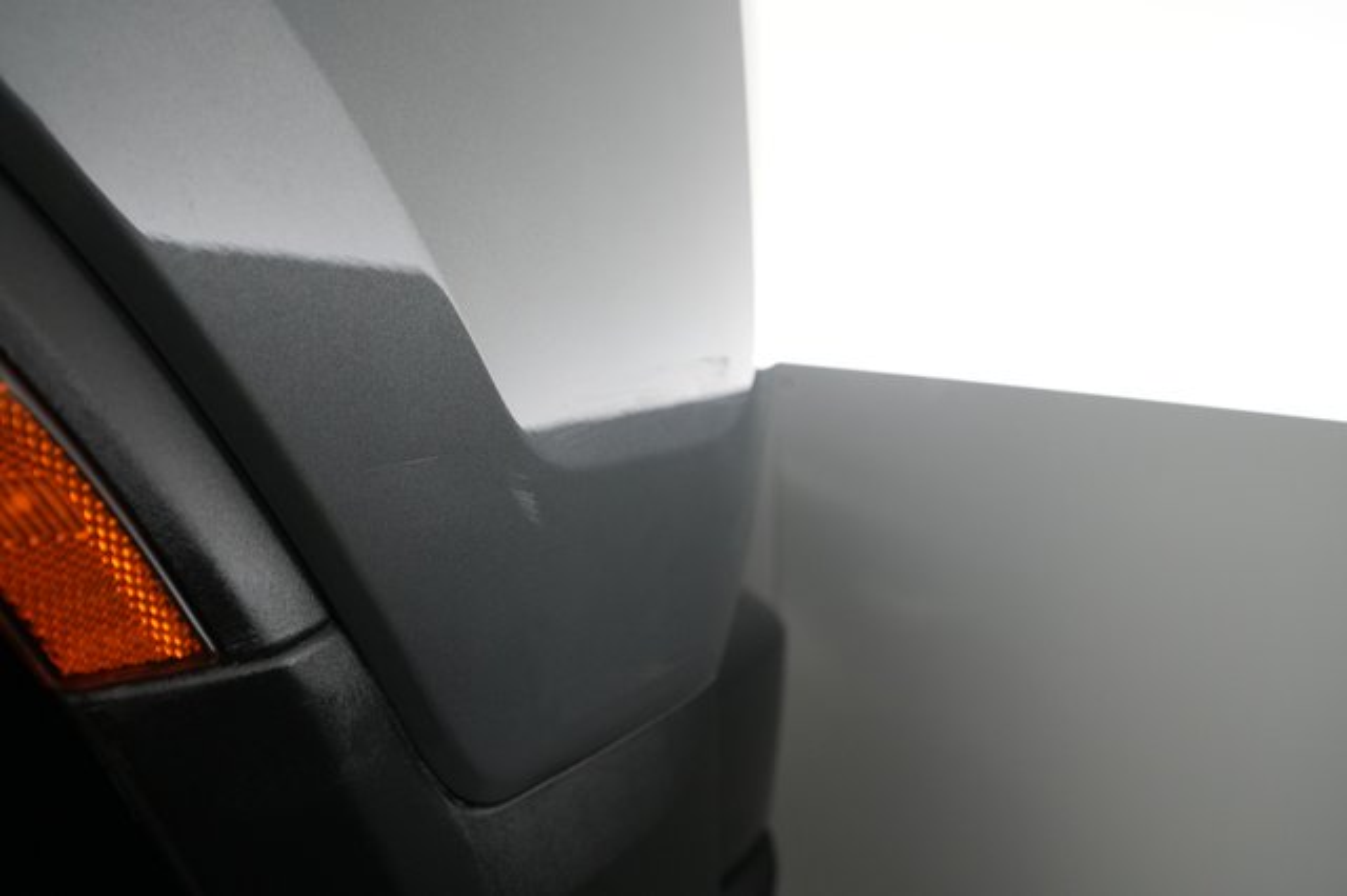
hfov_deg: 65.5
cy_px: 448
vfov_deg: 46.4
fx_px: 1047
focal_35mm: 28
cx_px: 674
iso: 3200
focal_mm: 28
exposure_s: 1/100
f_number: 5
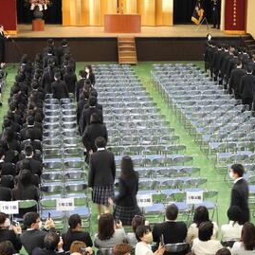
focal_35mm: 79
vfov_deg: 21.9
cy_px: 128
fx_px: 658
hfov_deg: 21.8
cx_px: 184
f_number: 4.2
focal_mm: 10.7
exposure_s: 1/30
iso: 400
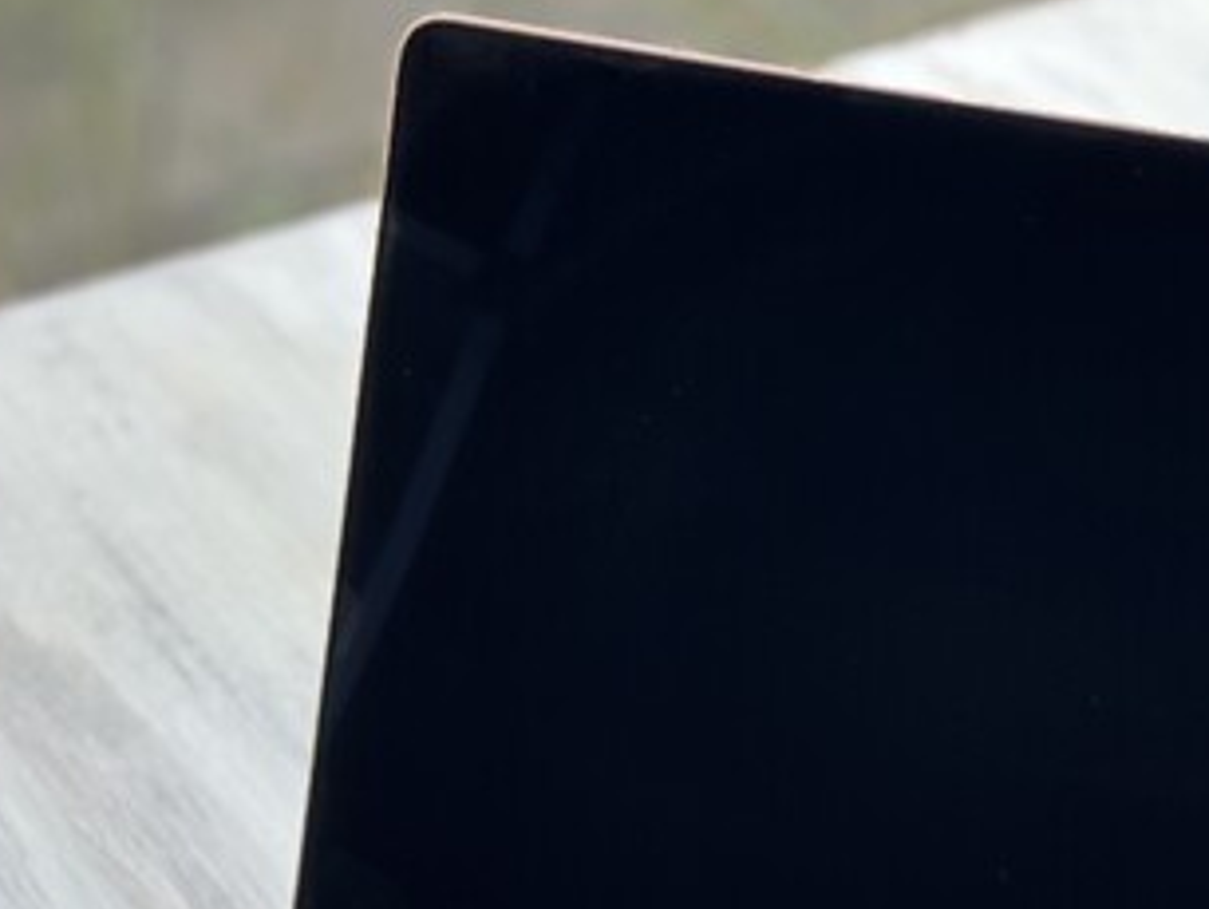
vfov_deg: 15.9
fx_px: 3216
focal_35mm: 92
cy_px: 806
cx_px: 1037
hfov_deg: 20.9
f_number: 1.78
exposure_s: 1/200
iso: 80
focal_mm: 6.76
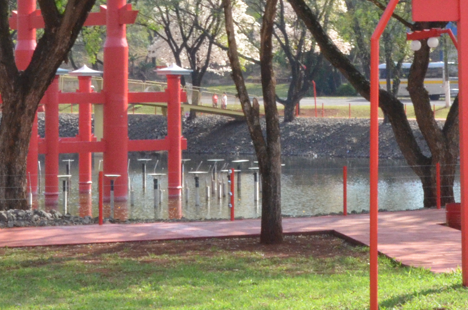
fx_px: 2056
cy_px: -58
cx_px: 284
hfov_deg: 13.0
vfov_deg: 8.5
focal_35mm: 159
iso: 2000
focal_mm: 35
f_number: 18
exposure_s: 1/200
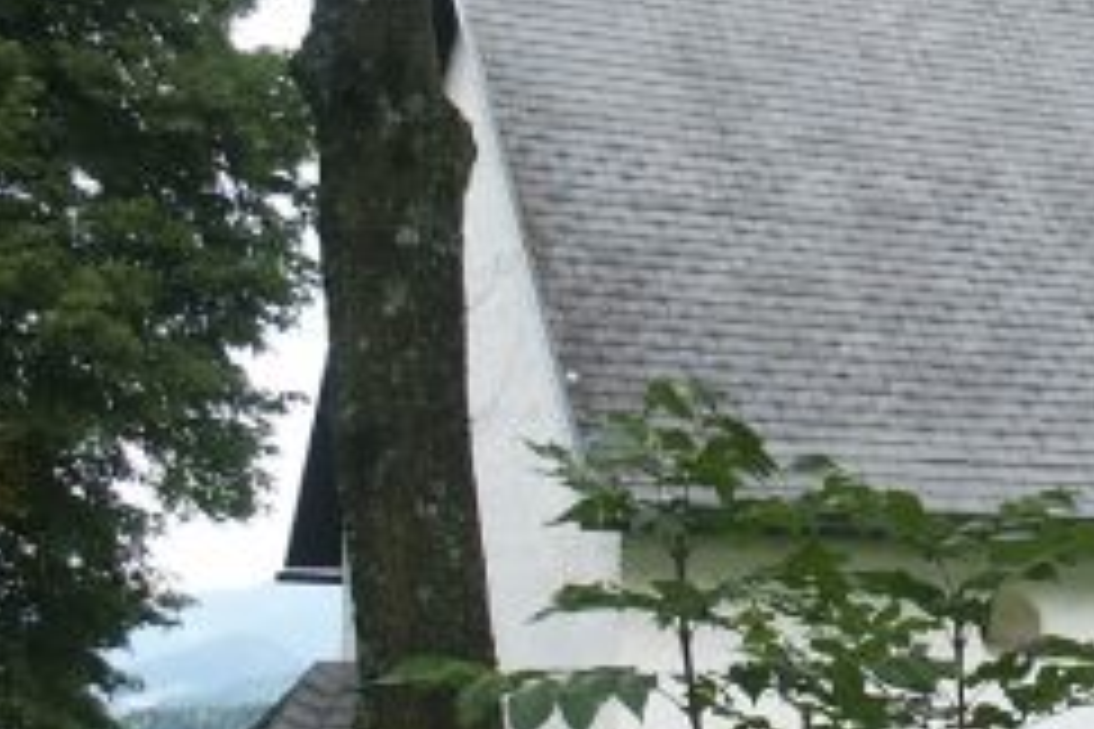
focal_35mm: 90
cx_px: 1058
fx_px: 2735
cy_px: 346
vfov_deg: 15.2
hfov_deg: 21.9
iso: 64
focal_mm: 7.2
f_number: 3
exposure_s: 1/125
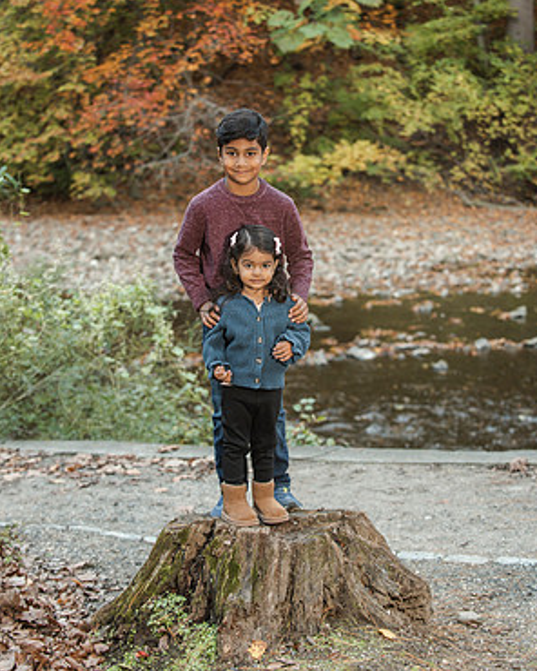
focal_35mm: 80
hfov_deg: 19.2
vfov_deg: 23.8
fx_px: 1589
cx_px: 270
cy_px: 290
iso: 500
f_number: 4
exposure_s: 1/125
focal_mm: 70
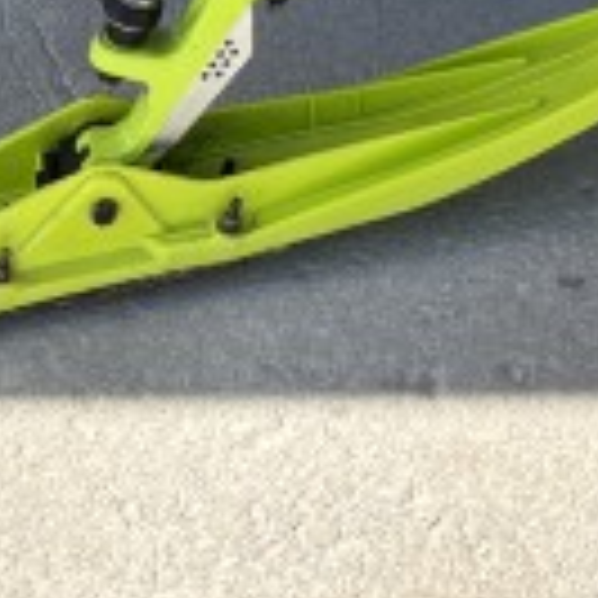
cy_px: -697
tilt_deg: -16.8
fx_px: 2697
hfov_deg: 12.3
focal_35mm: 138
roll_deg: +0.6
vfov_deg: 11.2
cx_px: 764
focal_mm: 5.96
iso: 50
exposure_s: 1/1190
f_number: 1.6
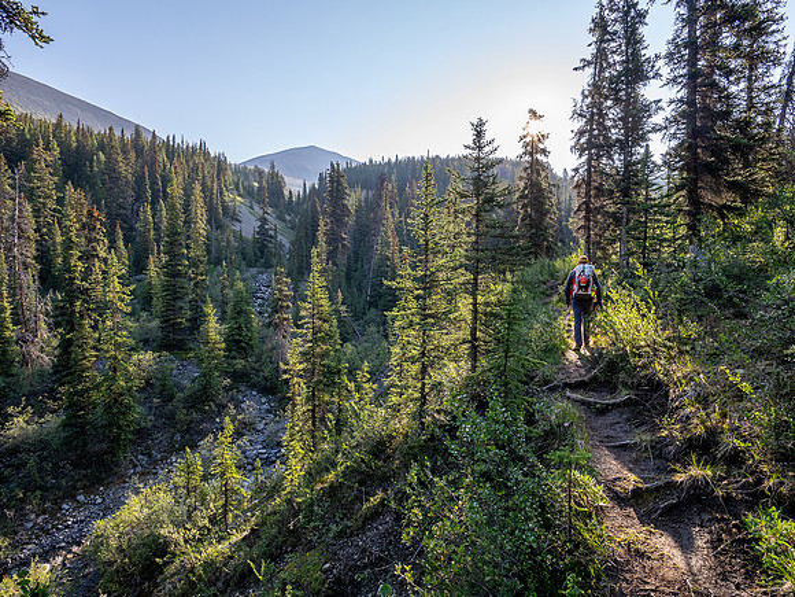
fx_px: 413
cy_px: 298
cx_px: 398
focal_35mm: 18
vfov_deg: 71.6
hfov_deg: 87.8
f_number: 8
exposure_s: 1/200
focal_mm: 9
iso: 200
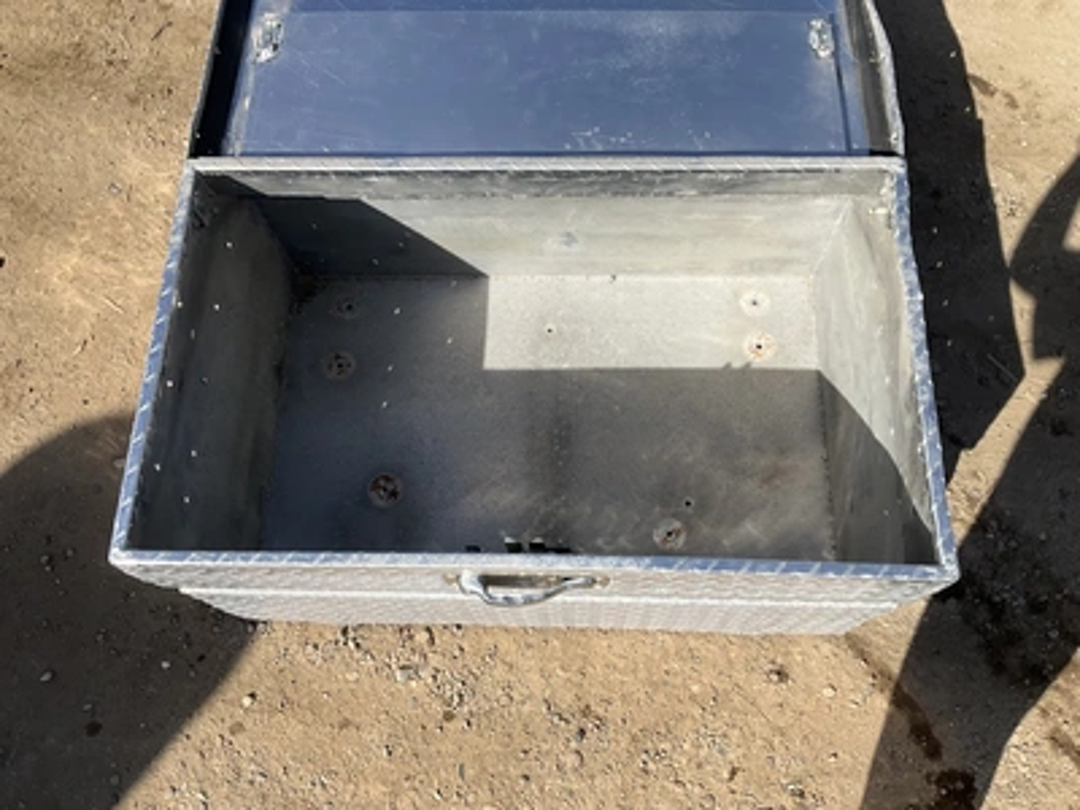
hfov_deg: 61.7
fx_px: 905
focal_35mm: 29
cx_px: 540
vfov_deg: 48.2
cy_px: 405
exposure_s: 1/2058
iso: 25
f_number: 1.8
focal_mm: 3
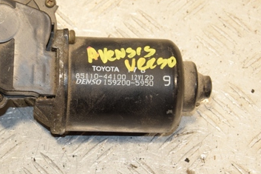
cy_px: 52
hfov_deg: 15.0
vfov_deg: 10.1
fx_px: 985
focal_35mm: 136
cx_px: 50
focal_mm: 50
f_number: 7.1
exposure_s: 1/200
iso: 800
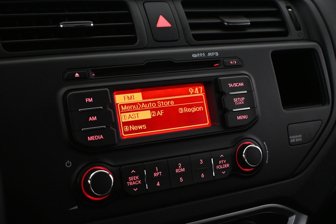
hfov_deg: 40.0
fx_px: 462
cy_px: 112
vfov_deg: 27.3
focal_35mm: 50
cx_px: 168
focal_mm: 33
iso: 3600
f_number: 5
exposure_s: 1/60
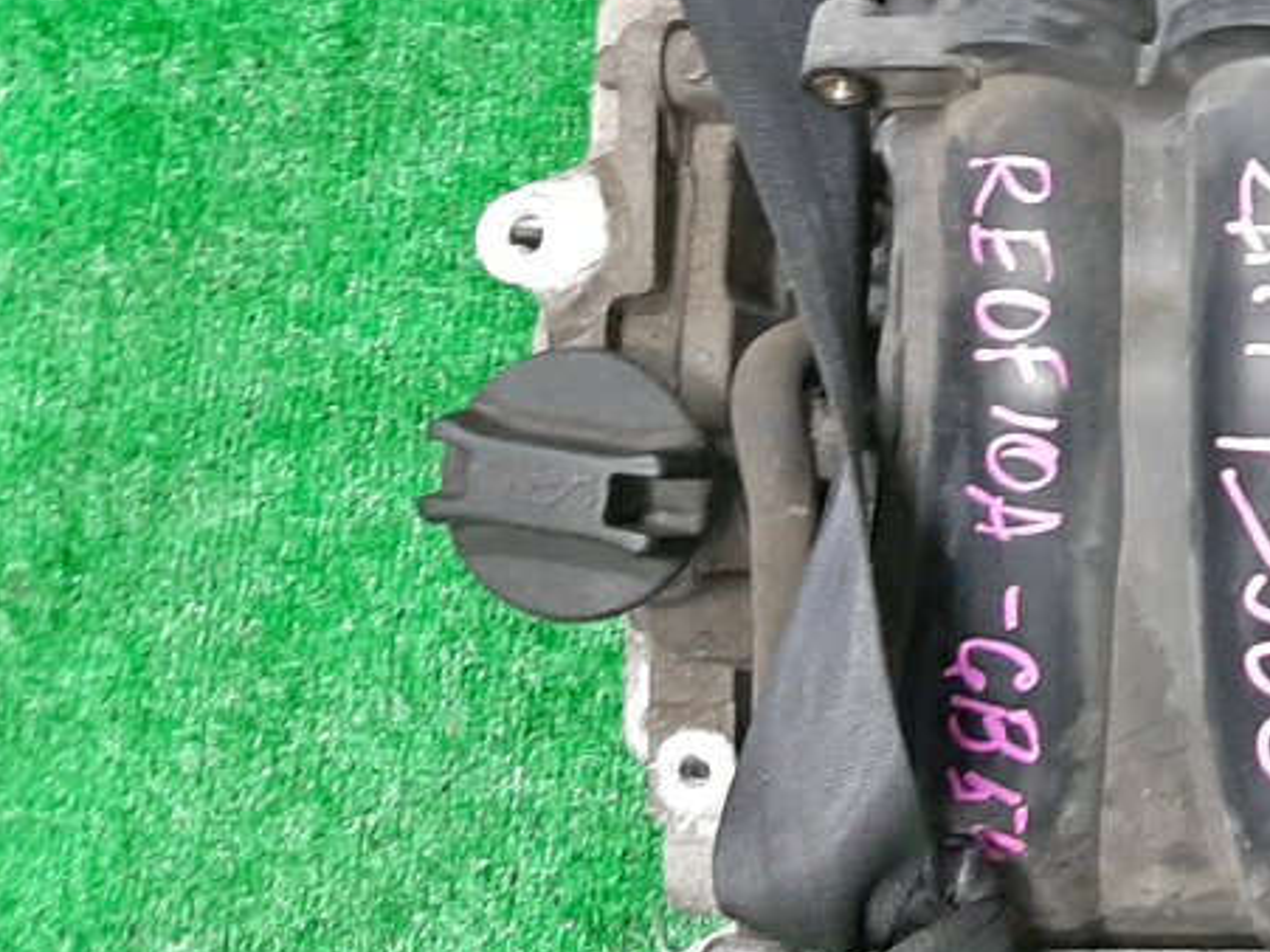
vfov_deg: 17.7
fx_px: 3044
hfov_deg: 20.9
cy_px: 349
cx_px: 1749
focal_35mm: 83
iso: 208
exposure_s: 1/50
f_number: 1.7
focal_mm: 3.93
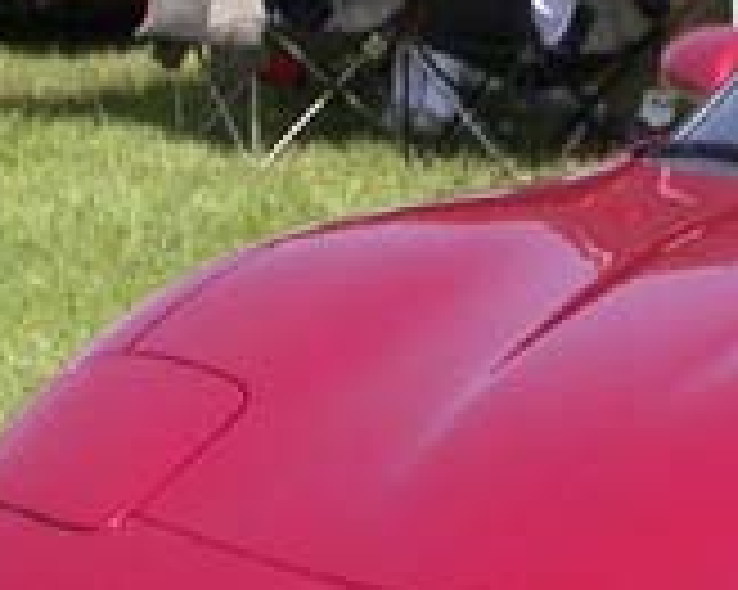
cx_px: 886
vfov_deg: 8.5
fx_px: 3951
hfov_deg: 10.5
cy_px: 302
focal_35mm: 181
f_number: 6.7
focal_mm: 7.85
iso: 100
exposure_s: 1/246
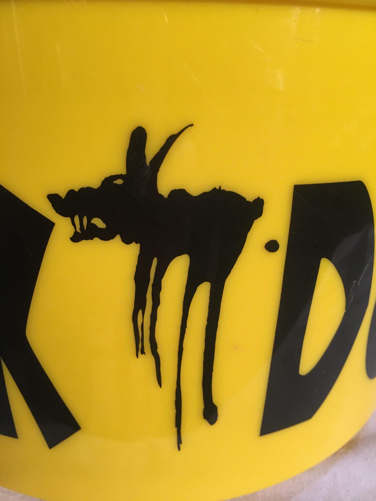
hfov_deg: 48.2
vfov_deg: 61.7
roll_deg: -2.6
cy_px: 250
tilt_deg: -28.9
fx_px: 420
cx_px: 188
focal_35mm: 29
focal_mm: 4.15
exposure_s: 1/33
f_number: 2.2
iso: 200
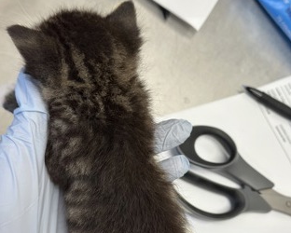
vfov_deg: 24.1
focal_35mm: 63
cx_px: 145
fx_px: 543
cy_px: 164
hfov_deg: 30.0
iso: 80
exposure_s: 1/120
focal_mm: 6.86
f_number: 1.78
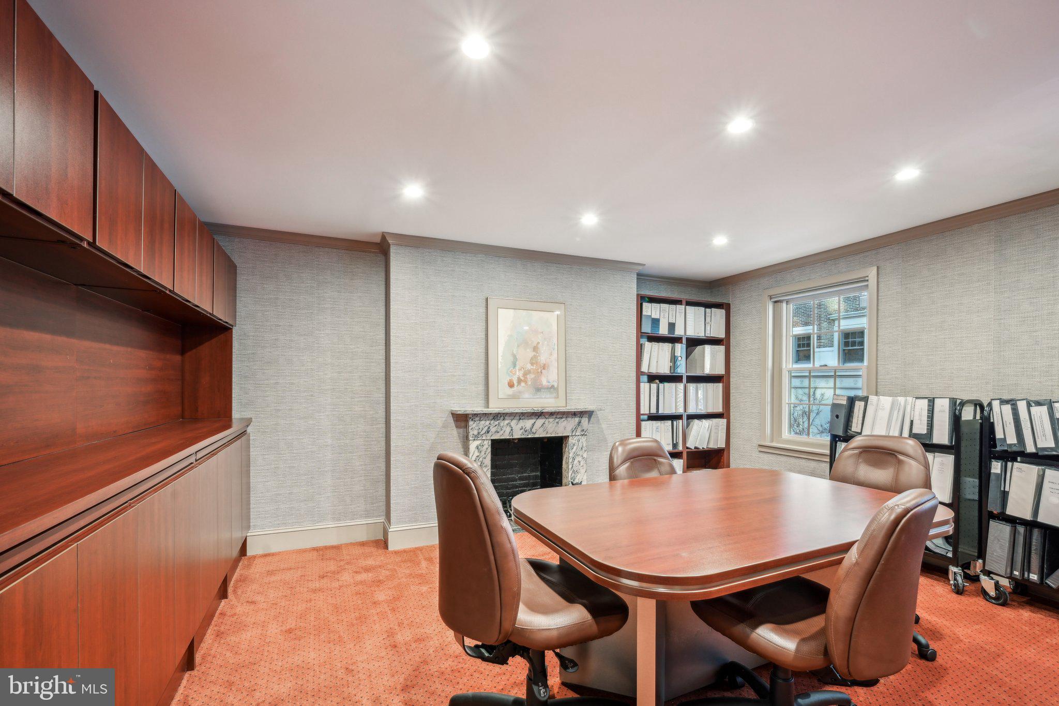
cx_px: 530
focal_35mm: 16
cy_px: 353
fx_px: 471
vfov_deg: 73.7
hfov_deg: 96.7
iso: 400
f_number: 8
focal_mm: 16
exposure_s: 1/4
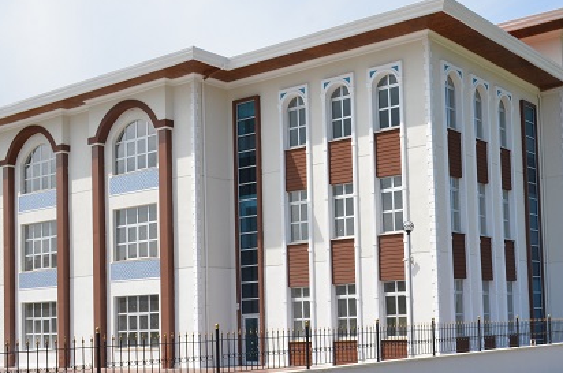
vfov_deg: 25.3
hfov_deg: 37.5
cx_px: 359
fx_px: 824
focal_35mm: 53
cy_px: 267
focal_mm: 23
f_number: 11
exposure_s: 1/500
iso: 400
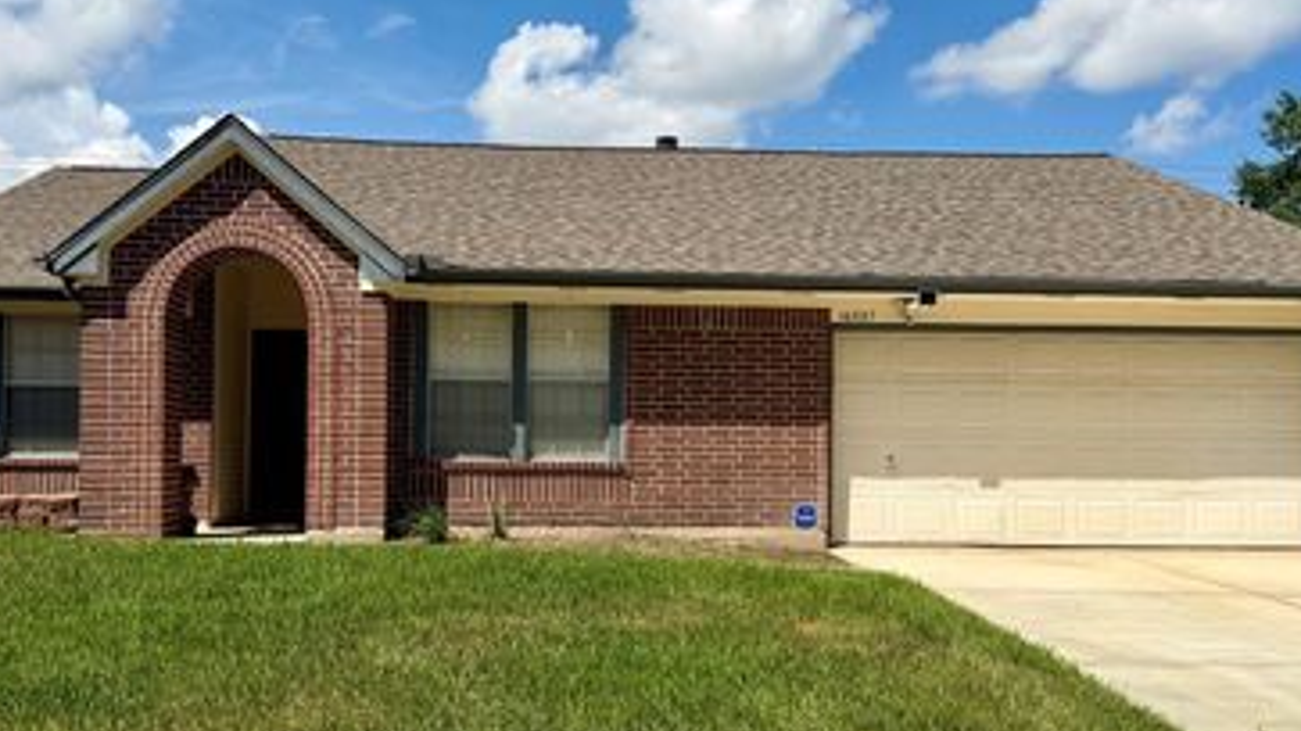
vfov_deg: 32.7
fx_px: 1242
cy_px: 428
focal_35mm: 36
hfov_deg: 55.3
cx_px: 624
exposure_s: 1/7353
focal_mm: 6.76
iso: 80
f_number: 1.78
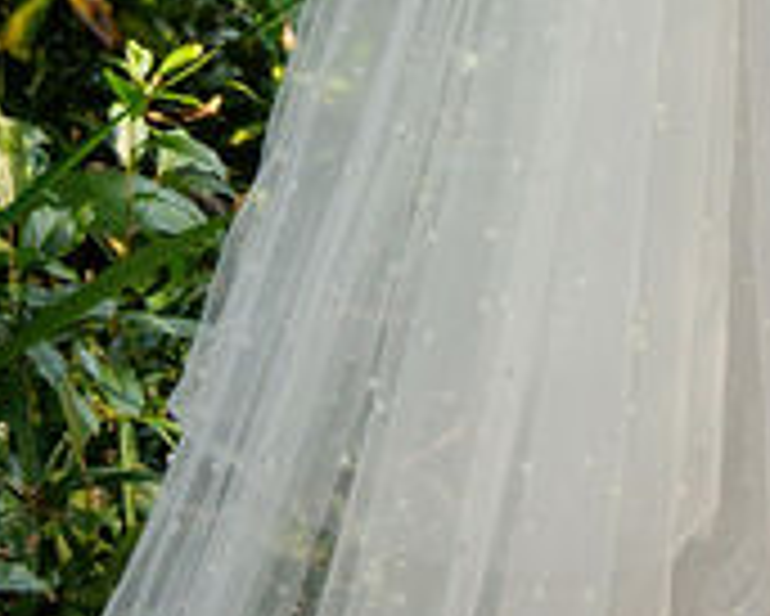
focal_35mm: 135
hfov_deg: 13.5
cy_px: -771
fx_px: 3078
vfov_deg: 10.2
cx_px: 1126
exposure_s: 1/160
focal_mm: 24
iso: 640
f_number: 2.8
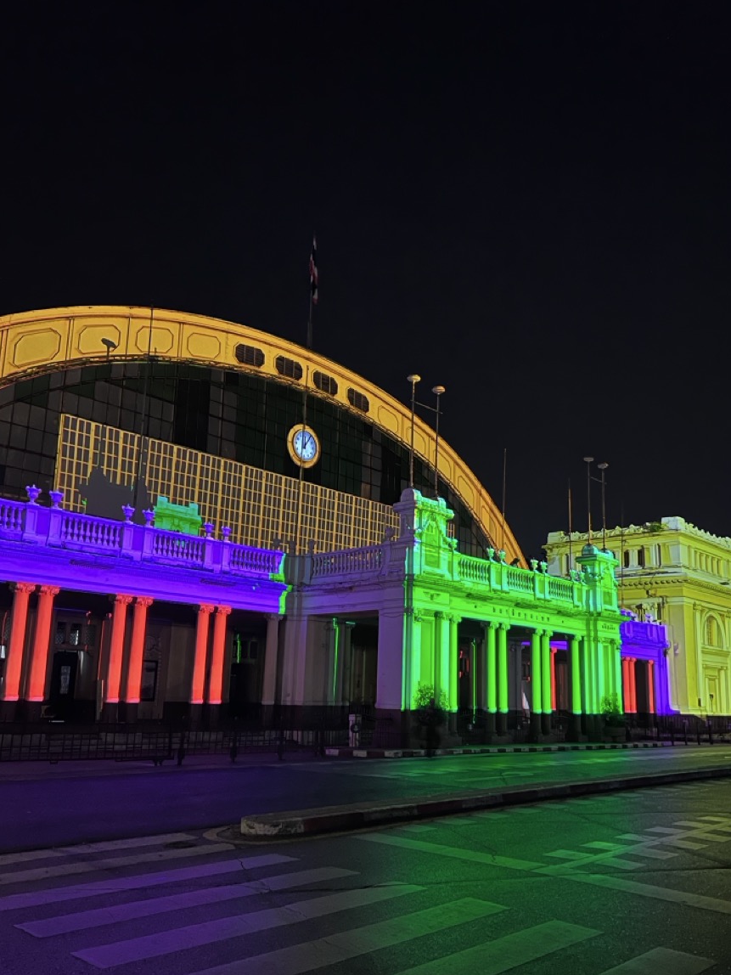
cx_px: 374
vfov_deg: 61.6
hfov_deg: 48.2
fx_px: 817
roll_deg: -1.5
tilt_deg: +11.5
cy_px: 529
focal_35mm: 29
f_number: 1.5
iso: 640
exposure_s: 1/30
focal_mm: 5.7
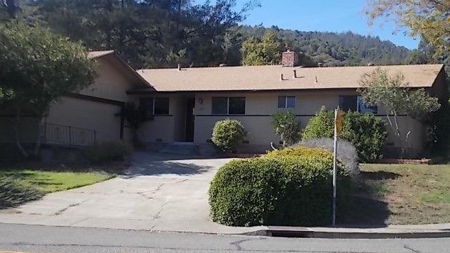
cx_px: 224
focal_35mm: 55
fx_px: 656
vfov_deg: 21.8
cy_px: 138
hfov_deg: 37.8
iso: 80
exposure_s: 1/320
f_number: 4.5
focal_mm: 9
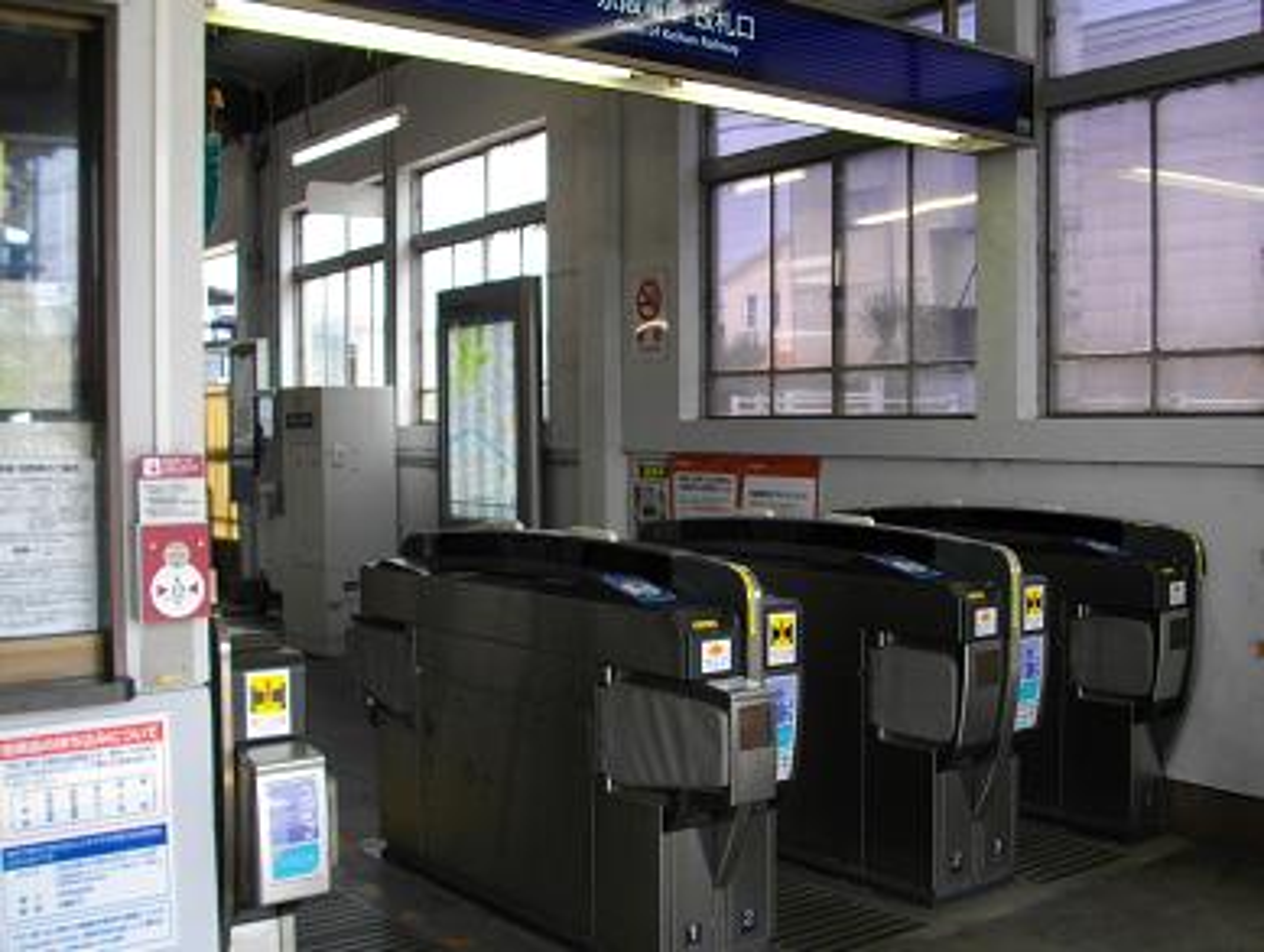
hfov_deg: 56.7
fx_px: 1170
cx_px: 632
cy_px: 476
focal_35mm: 32
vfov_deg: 44.3
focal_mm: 5.7
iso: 100
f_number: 2.9
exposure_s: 1/160
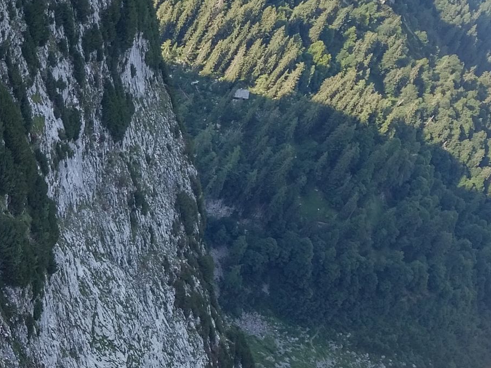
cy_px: 240
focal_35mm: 69
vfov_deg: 21.2
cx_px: -125
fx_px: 979
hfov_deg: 24.9
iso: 50
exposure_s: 1/817
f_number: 2.2
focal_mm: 4.75
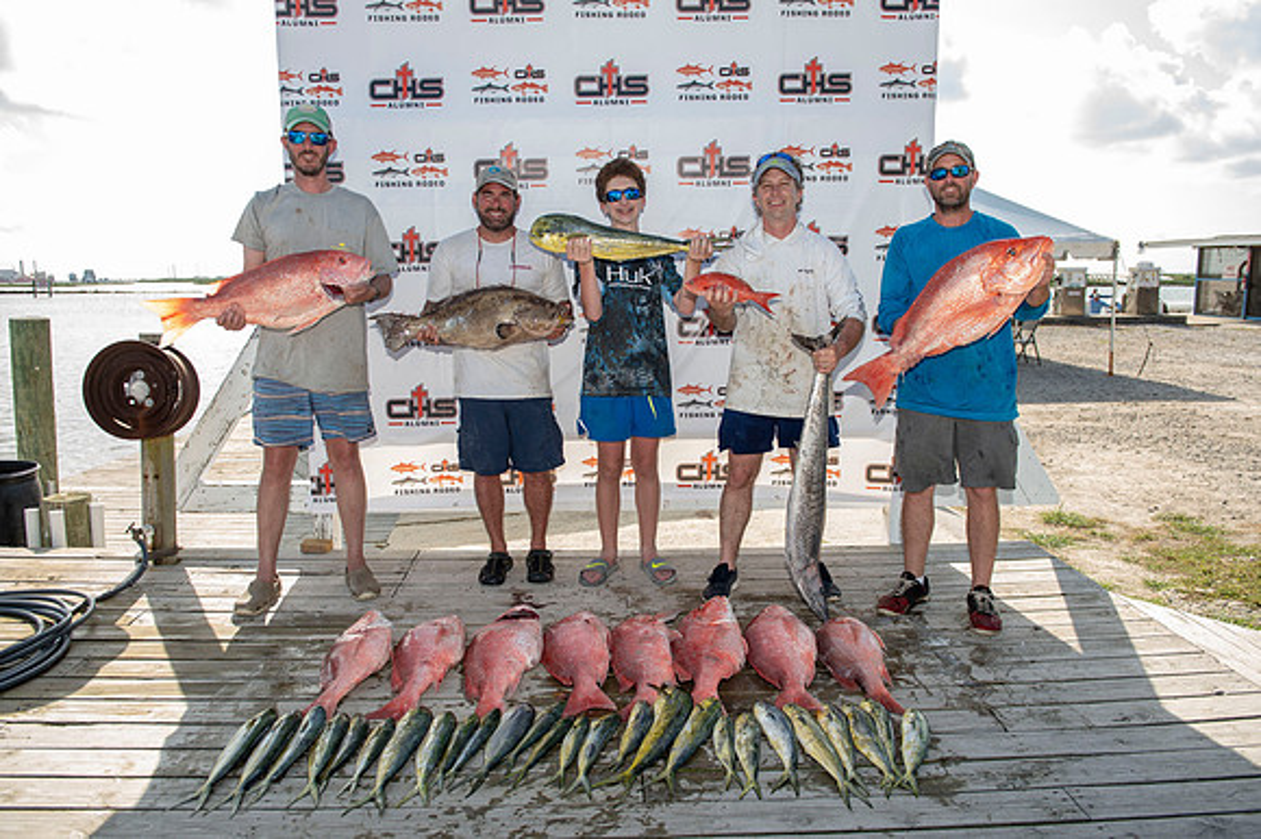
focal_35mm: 27
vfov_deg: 47.9
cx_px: 630
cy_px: 420
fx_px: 945
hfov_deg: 67.4
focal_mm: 27
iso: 50
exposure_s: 1/250
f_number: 4.5
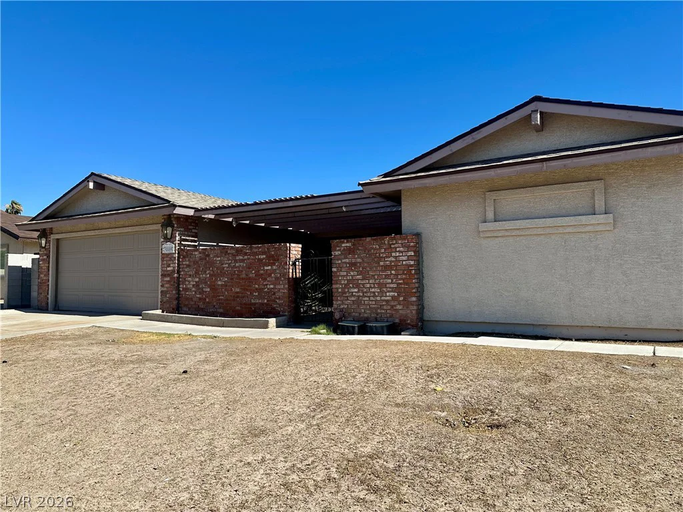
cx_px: 342
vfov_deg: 56.8
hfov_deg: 71.6
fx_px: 474
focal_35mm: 24
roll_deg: -0.2
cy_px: 256
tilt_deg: +4.1
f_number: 1.78
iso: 80
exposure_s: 1/4348
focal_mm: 6.86
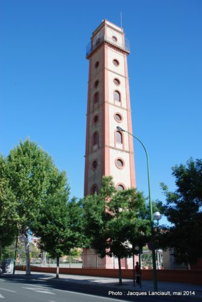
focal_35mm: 33
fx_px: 277
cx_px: 101
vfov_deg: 57.2
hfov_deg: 40.1
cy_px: 151
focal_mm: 22
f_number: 6.3
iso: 100
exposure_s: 1/160
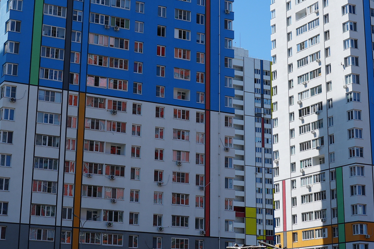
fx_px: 810
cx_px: 163
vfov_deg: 17.4
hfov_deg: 26.0
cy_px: 66
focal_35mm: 78
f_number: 5
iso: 100
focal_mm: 31
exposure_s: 1/800
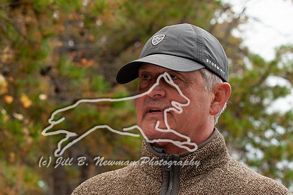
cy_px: 88
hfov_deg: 16.9
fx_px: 984
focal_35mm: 121
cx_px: 138
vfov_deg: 11.3
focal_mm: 70
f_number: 7.1
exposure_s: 1/1000
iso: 500
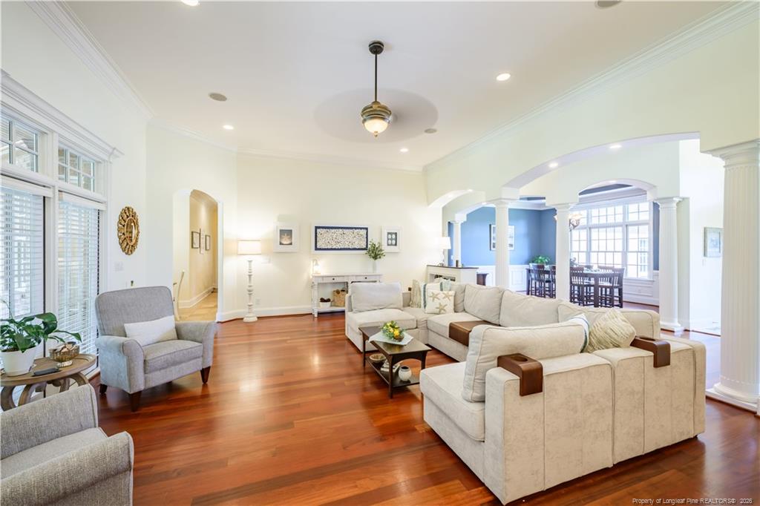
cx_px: 380
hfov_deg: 104.3
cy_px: 253
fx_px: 295
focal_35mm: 14
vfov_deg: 81.2
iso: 64
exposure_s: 1/15
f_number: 11
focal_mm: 14
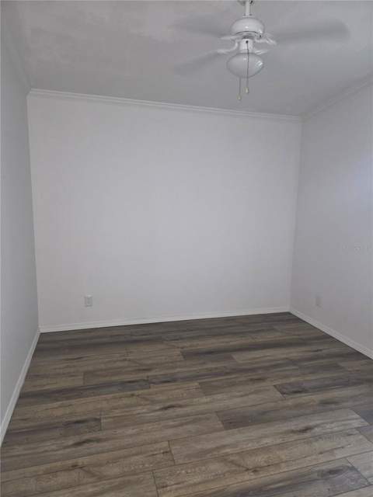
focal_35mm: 23
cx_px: 186
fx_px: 330
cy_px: 248
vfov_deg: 73.9
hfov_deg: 58.9
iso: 125
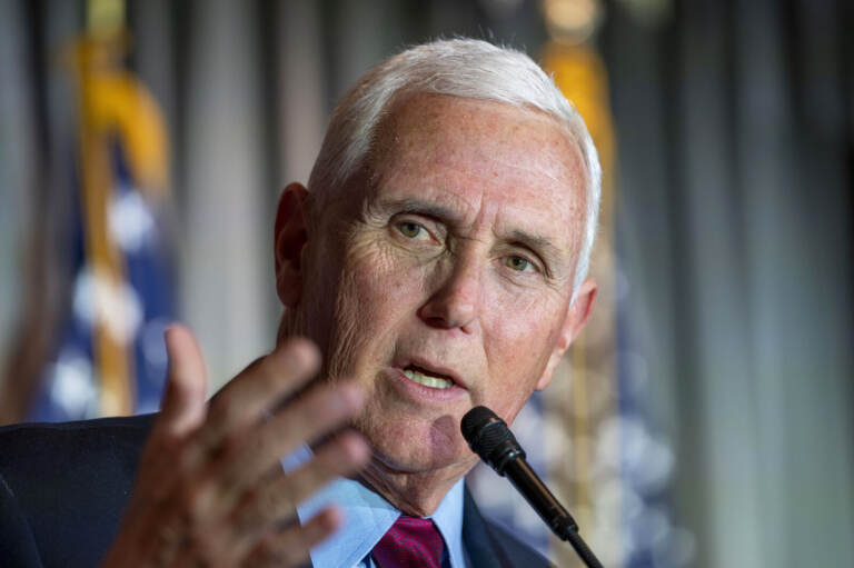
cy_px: 284
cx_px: 427
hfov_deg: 10.3
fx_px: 4741
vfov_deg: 6.9
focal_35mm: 200
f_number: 3.5
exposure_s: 1/320
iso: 1000
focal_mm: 200
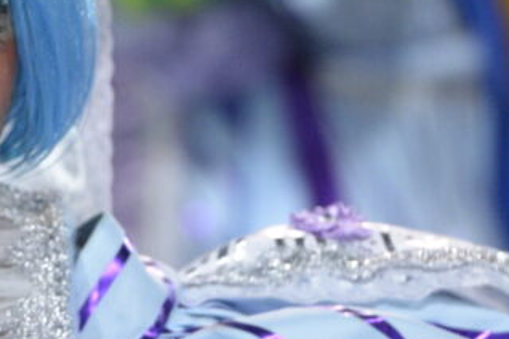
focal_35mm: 736
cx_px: -179
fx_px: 10405
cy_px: 76
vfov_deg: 1.9
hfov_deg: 2.8
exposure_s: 1/640
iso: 5000
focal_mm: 200
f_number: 4
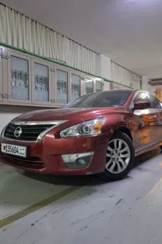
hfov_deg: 51.2
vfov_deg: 71.5
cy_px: 118
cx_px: 88
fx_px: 169
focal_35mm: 25
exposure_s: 1/20
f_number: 1.8
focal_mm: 5.54
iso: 800
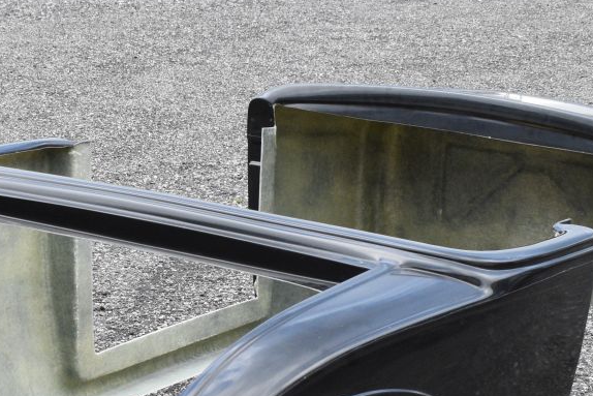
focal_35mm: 116
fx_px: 1917
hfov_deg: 17.5
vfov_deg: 11.6
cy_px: 434
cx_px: 186
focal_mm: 29
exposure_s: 1/320
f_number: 9
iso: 1250
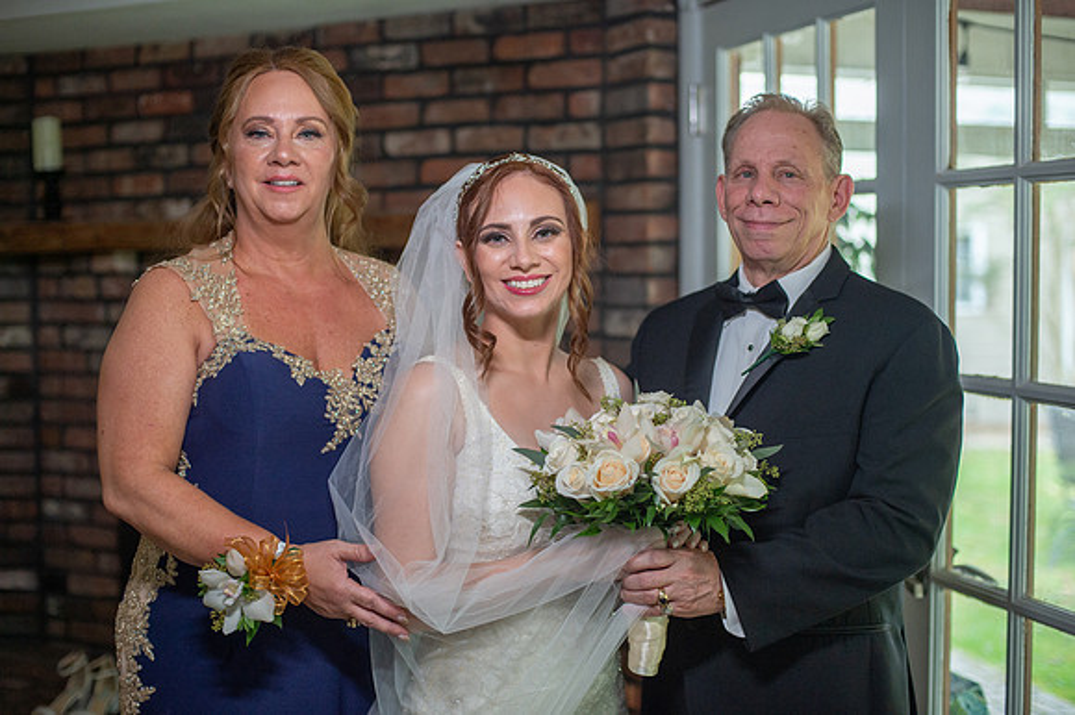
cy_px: 358
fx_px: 1492
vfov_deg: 27.0
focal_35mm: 50
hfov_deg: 39.6
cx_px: 538
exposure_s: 1/400
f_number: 2.5
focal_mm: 50
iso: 1000
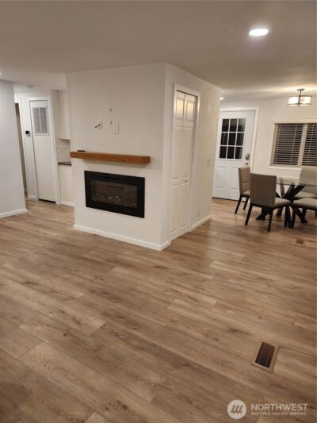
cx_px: 158
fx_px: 281
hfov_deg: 58.9
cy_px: 212
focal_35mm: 23
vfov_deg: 73.9
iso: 320
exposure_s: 1/120
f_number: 1.8
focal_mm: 6.4
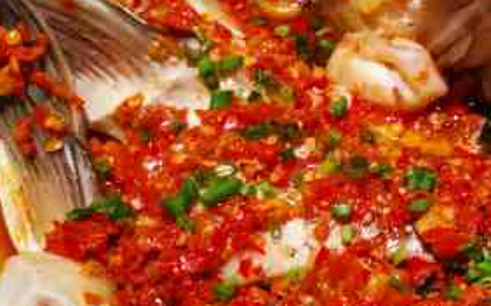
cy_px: 107
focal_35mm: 71
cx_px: 590
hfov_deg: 25.9
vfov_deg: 18.3
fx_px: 950
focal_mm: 5.58
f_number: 1.8
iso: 400
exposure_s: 1/100
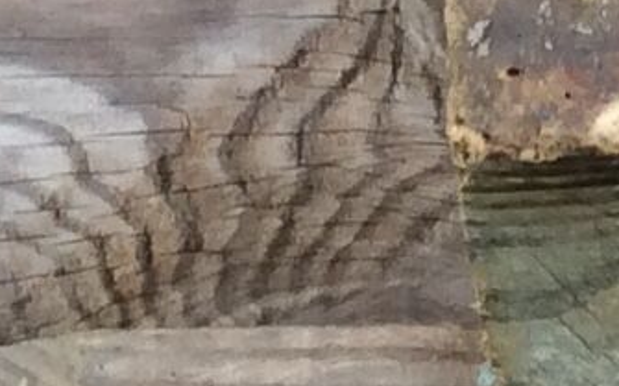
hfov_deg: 8.0
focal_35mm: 262
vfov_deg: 5.0
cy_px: -170
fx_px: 4418
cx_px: 516
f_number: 2.4
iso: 32
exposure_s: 1/222
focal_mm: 3.3
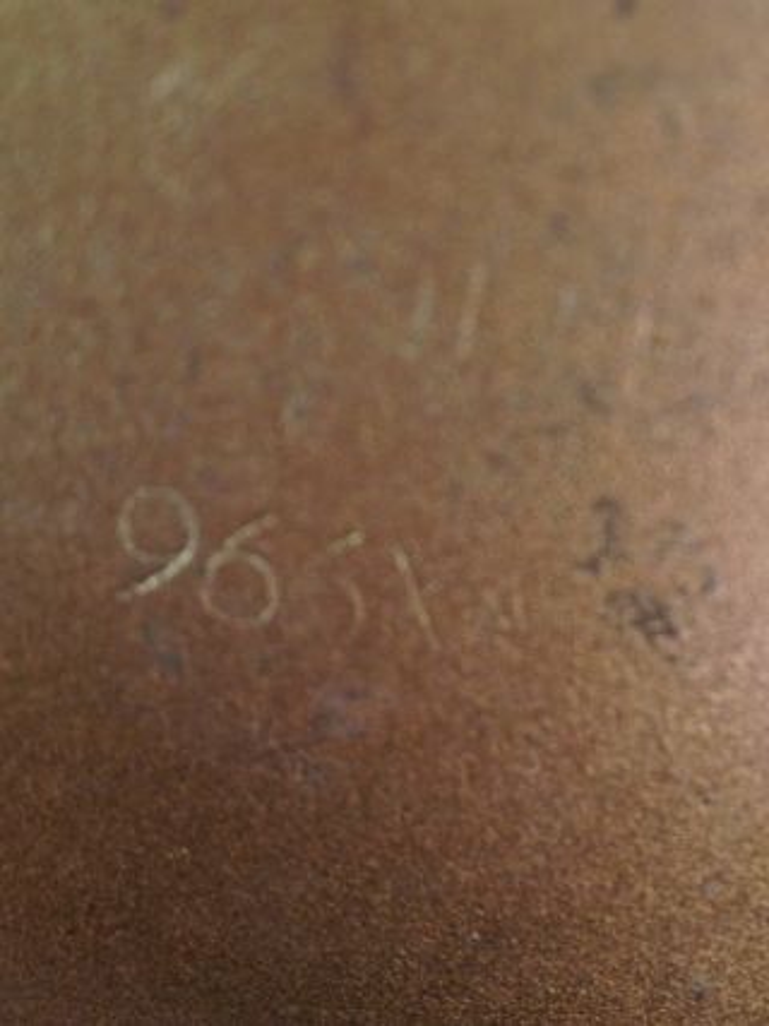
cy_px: 513
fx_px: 1037
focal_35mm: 35
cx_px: 384
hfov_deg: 40.7
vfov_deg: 52.6
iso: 64
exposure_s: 1/120
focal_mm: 4.28
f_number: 2.4
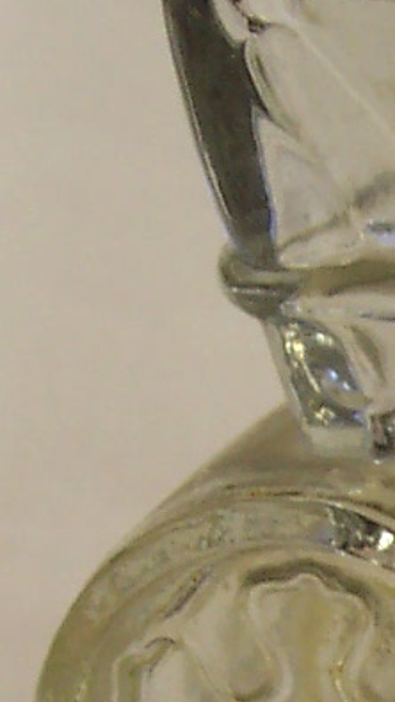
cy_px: 750
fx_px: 3149
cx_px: 564
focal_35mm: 169
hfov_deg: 7.1
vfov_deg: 12.5
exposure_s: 1/90
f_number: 2.8
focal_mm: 5.6
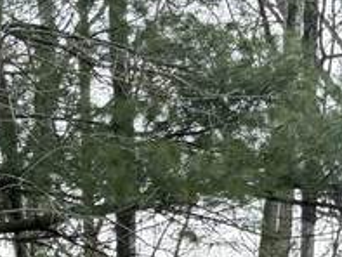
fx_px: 1671
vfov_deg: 8.5
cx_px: 314
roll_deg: +1.1
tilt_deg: +4.3
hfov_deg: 11.6
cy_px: 455
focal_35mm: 169
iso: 64
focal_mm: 5.96
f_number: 1.6
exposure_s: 1/1311
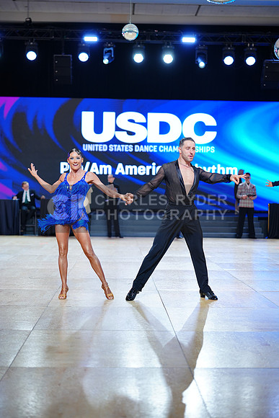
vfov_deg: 35.6
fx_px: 651
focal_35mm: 56
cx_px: 140
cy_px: 209
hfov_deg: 24.2
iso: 320
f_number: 2
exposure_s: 1/400
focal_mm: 56
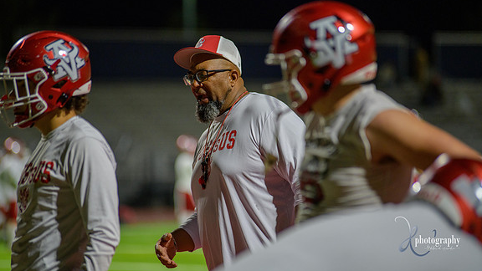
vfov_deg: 5.8
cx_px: 242
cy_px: 116
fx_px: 2697
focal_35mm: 211
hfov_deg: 10.2
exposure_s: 1/250
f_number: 2.8
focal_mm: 200
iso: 1250
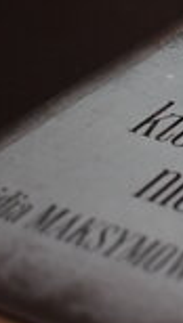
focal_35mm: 114
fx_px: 980
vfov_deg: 18.7
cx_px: 395
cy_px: 123
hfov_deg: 9.7
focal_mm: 28
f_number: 4.2
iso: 800
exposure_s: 1/160
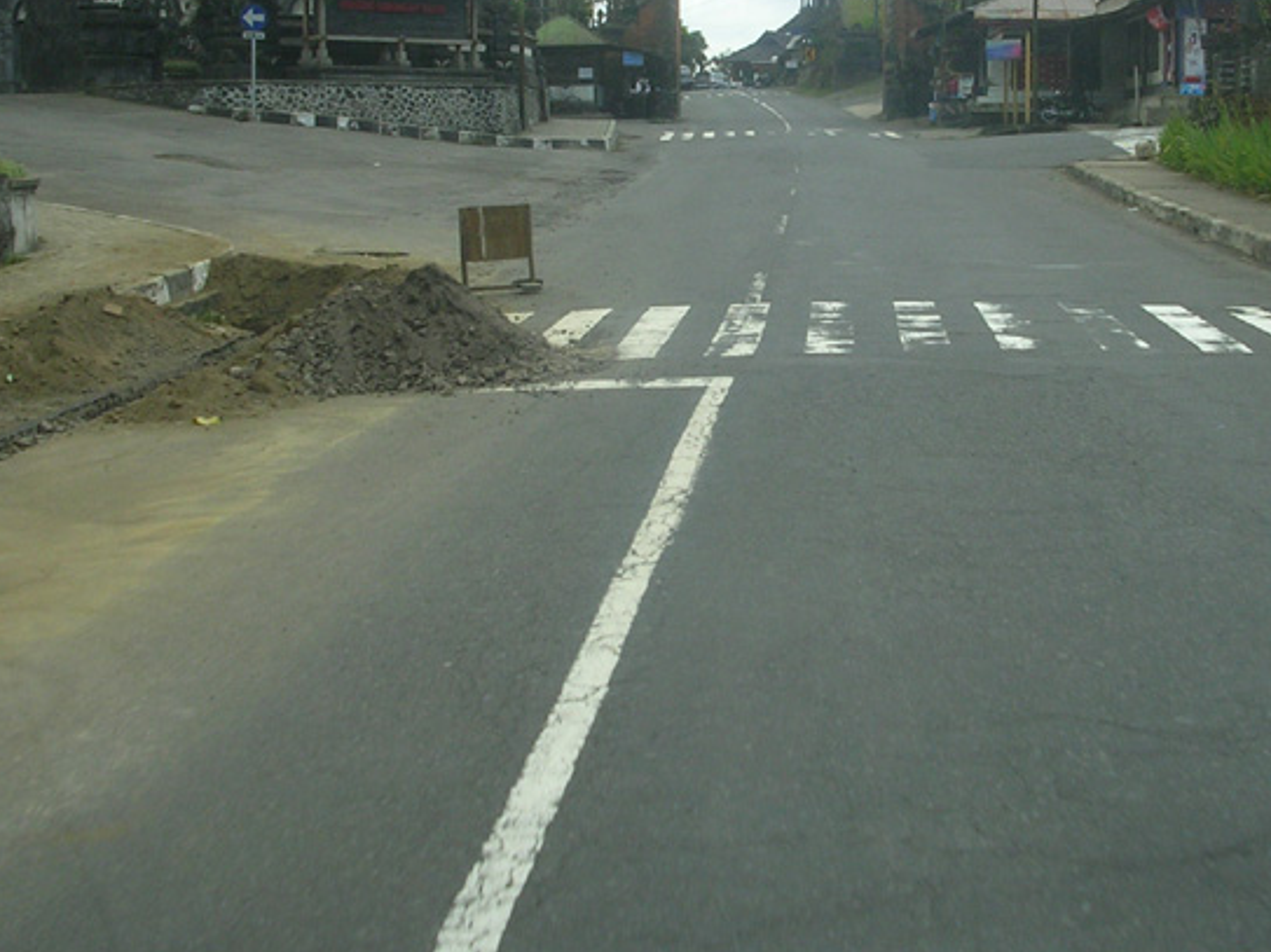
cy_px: 332
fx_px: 2056
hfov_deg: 34.3
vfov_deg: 26.0
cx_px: 749
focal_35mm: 56
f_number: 5.6
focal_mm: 5.8
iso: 50
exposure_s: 1/188
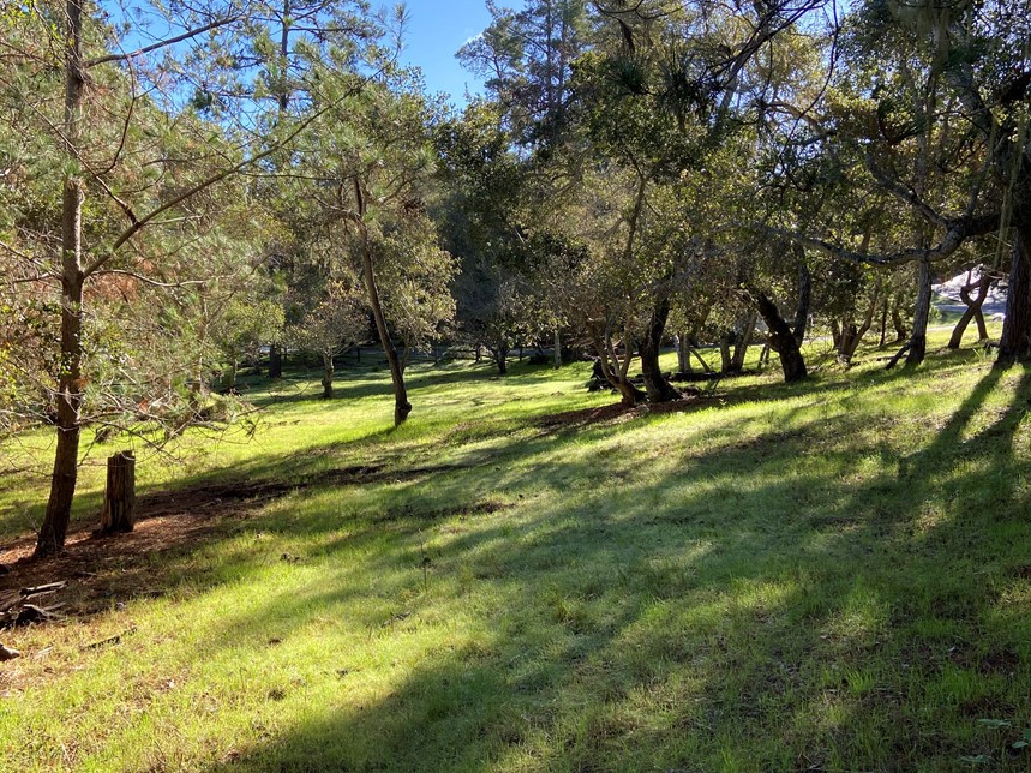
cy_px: 402
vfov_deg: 45.4
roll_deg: -1.2
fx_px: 923
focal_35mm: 31
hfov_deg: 58.3
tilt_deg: -6.6
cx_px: 474
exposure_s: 1/562
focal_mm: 4.25
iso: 32
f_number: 1.8
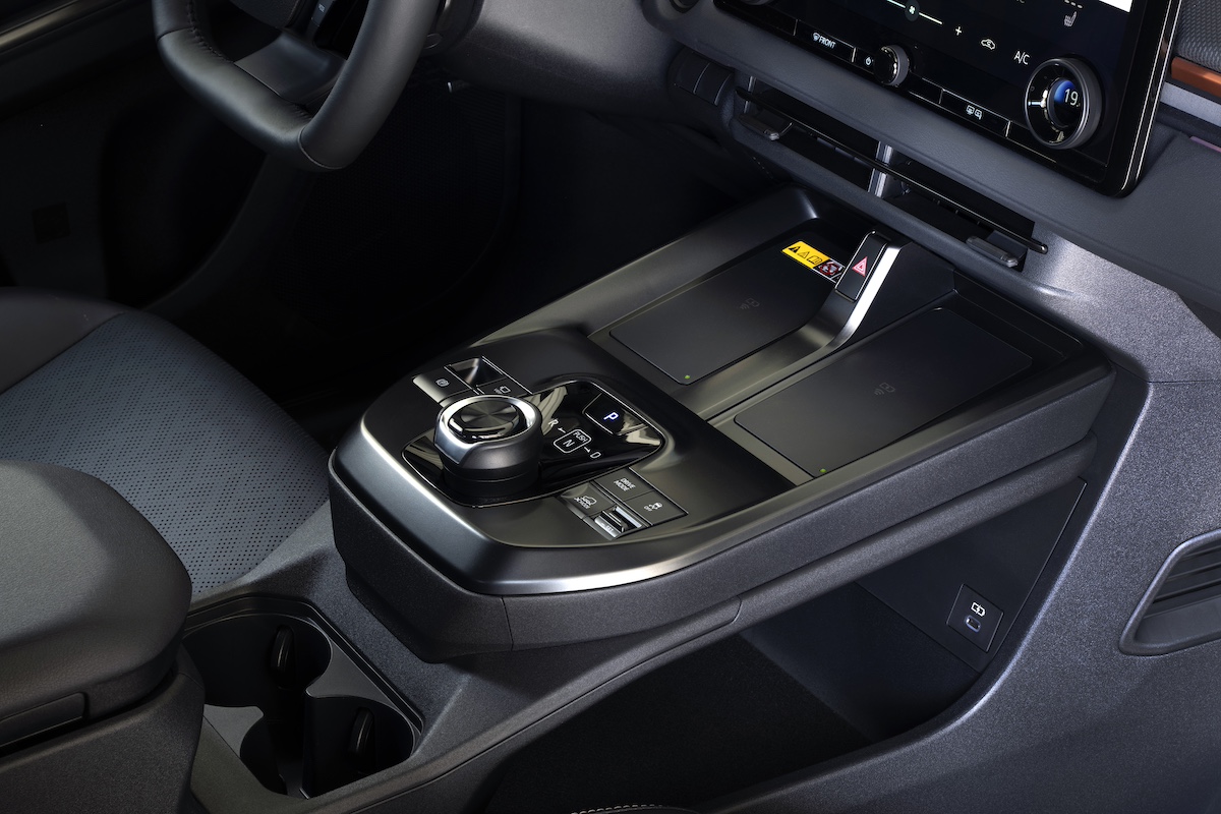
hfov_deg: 28.8
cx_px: 610
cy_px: 407
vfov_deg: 19.5
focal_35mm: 70
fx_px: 2374
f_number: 16
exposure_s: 6
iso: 64
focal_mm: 70
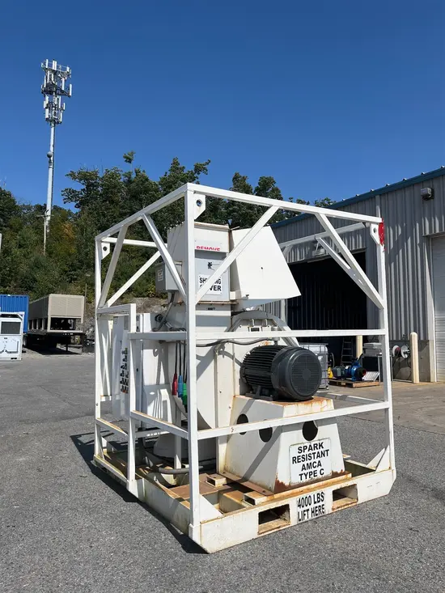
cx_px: 222
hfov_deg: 53.1
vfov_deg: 67.3
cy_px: 296
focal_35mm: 26
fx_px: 446
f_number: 1.6
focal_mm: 5.1
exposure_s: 1/7874
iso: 50
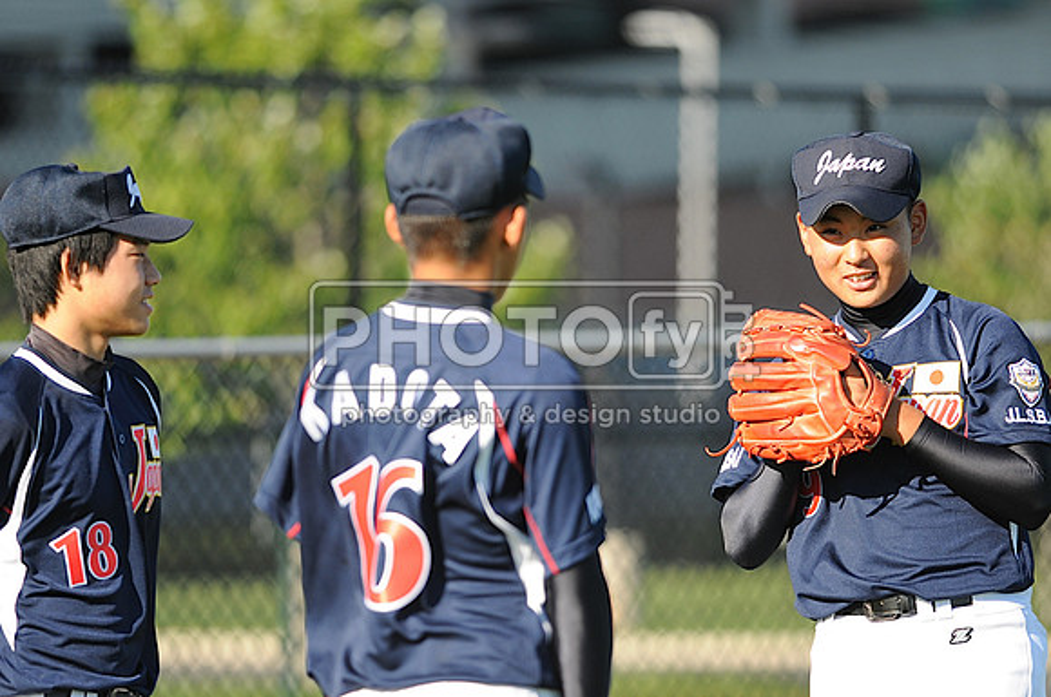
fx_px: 13119
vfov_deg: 3.0
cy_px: 348
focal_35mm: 450
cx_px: 526
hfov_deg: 4.6
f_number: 4
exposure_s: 1/800
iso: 200
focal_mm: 300
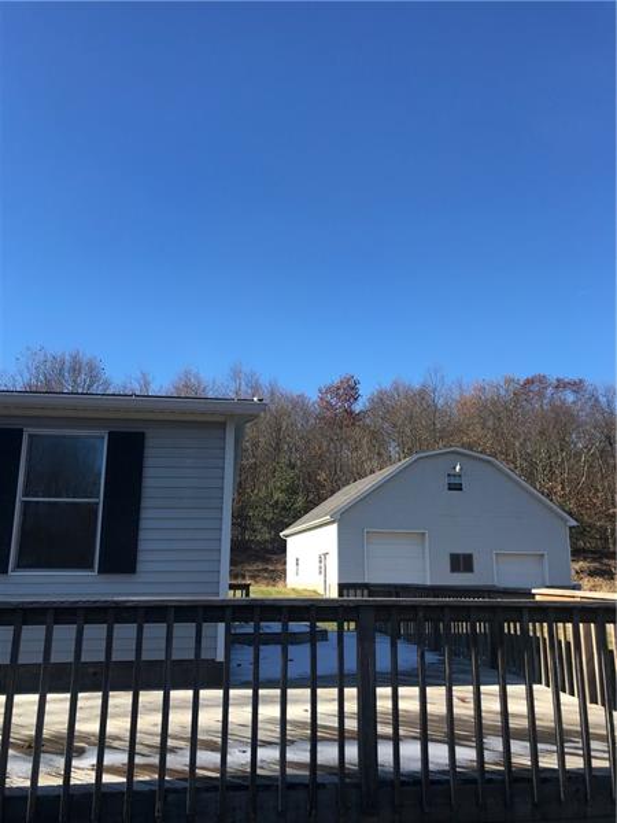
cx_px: 308
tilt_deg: +15.7
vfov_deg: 63.4
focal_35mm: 28
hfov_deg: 49.7
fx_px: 665
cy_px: 412
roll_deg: -0.9
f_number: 1.8
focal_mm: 3.99
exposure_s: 1/1212
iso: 20
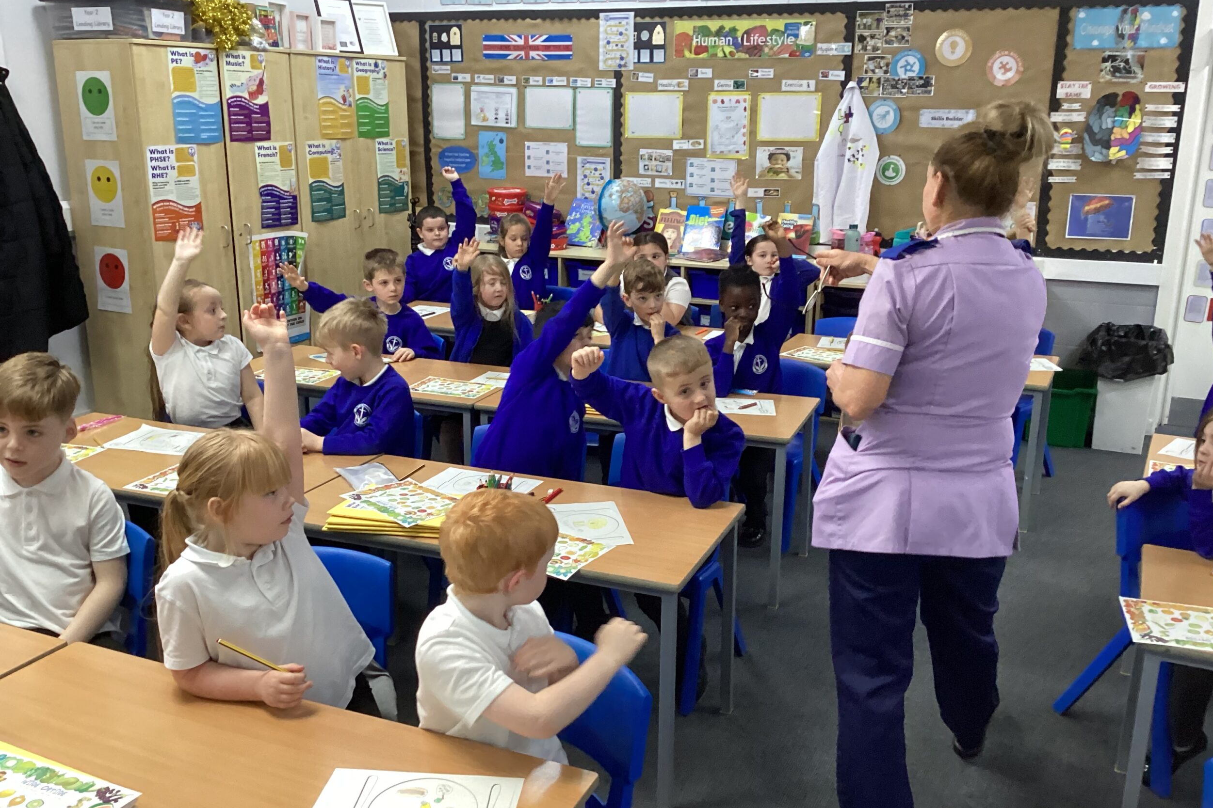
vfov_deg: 40.0
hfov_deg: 57.2
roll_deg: -1.1
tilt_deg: -11.5
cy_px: 414
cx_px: 620
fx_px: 1112
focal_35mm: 33
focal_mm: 3.3
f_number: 2.4
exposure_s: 1/50
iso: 250
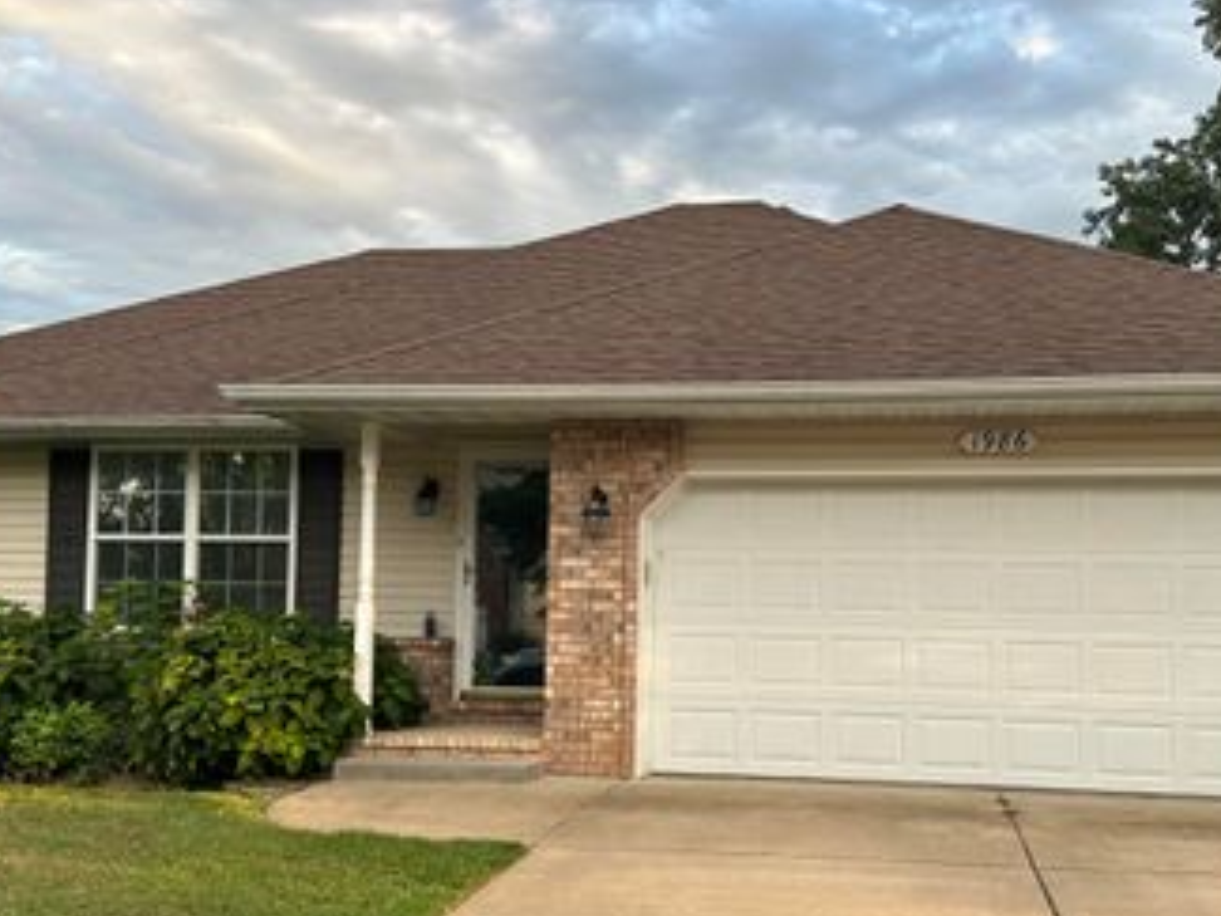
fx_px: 1305
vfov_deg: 38.5
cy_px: 564
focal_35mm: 37
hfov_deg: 49.9
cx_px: 708
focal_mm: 6.86
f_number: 1.78
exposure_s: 1/331
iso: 80
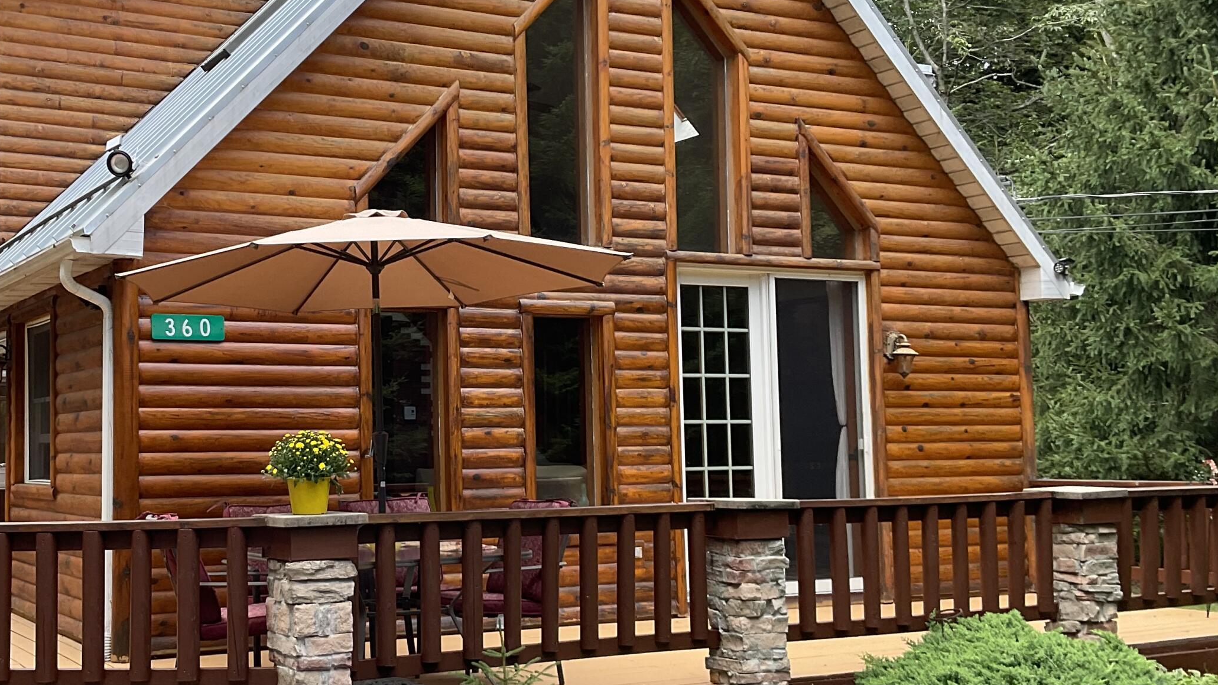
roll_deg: +1.2
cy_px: 350
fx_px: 1486
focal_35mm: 46
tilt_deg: +3.8
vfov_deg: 26.0
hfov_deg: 43.9
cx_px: 398
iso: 16
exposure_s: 1/127
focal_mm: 3
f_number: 1.8
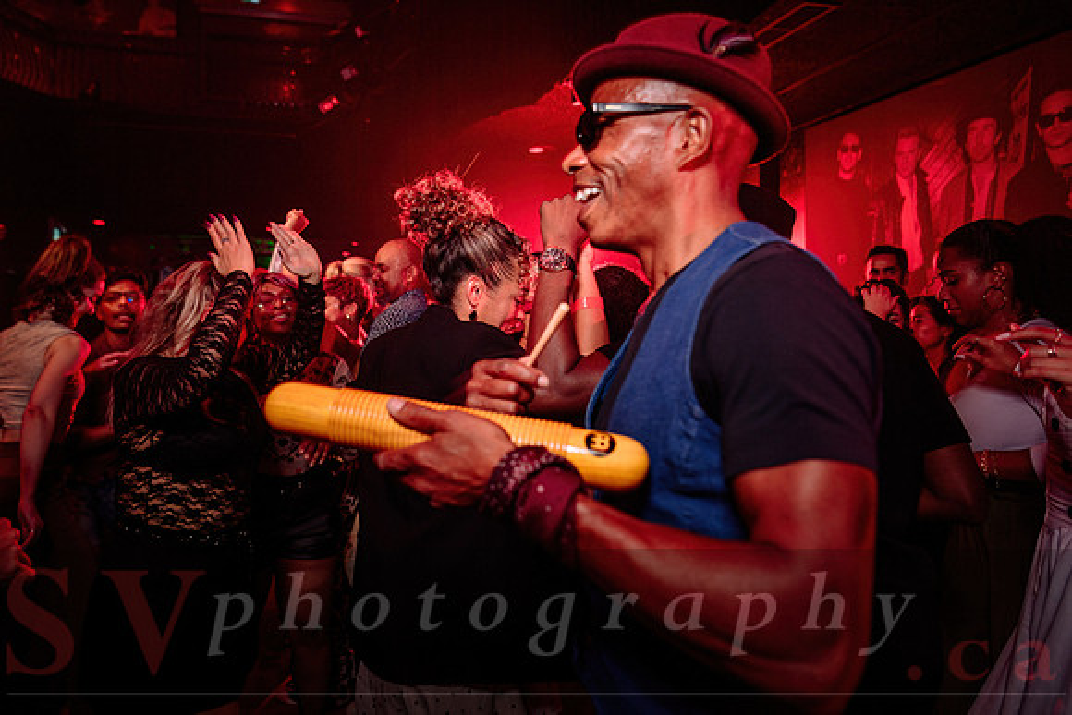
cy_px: 326
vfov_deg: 49.3
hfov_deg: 68.9
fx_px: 779
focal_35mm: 26
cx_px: 488
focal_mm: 24
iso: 800
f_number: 3.2
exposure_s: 1/40
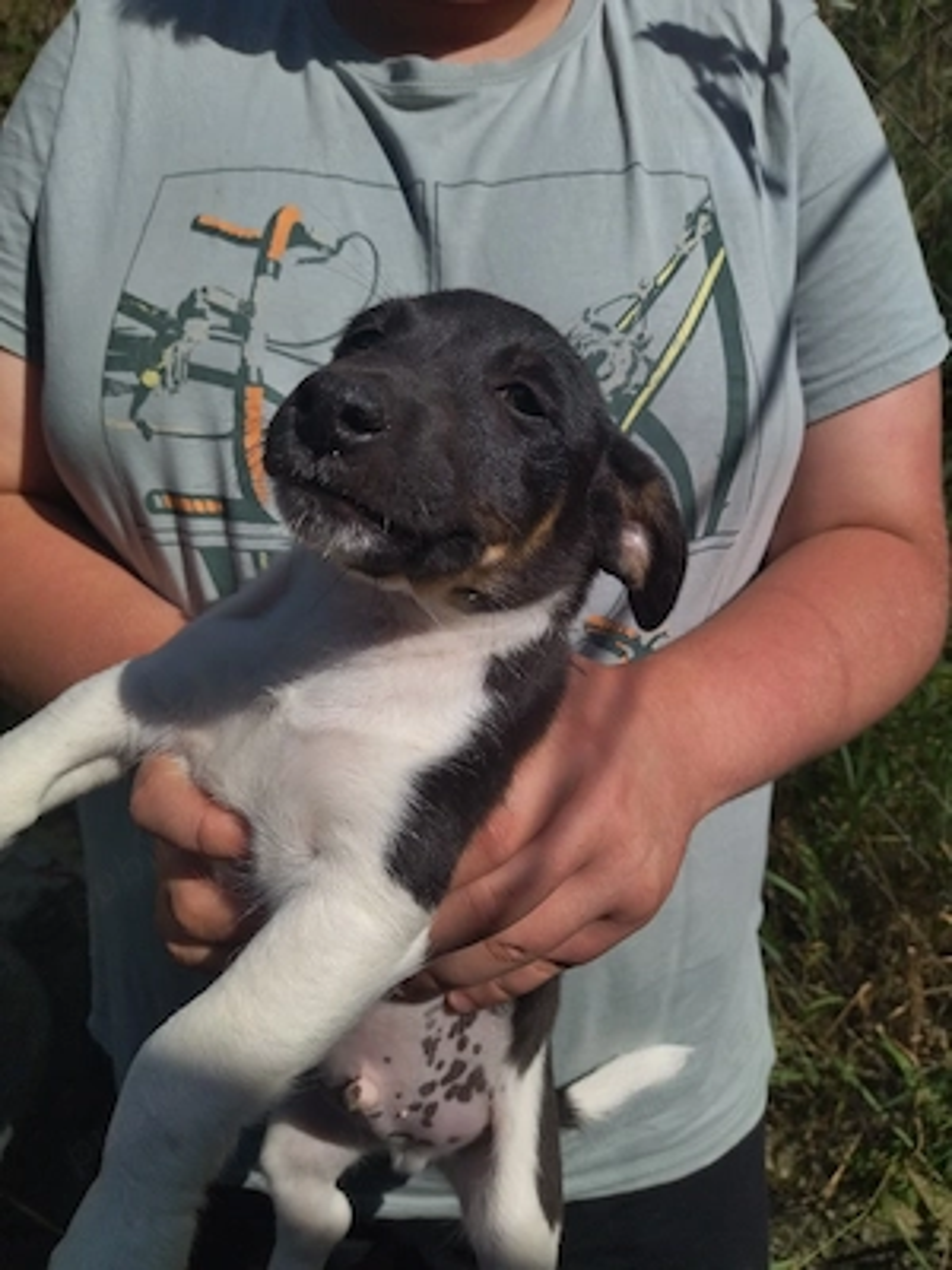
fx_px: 990
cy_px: 635
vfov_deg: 65.3
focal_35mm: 27
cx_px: 476
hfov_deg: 51.4
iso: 95
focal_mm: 4.74
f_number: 1.79
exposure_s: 1/10000
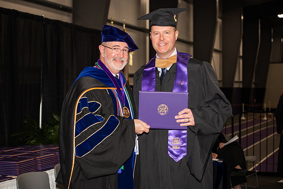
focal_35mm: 70
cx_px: 142
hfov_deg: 28.8
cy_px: 94
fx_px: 550
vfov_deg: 19.5
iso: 1000
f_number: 5.6
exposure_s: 1/200
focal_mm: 70
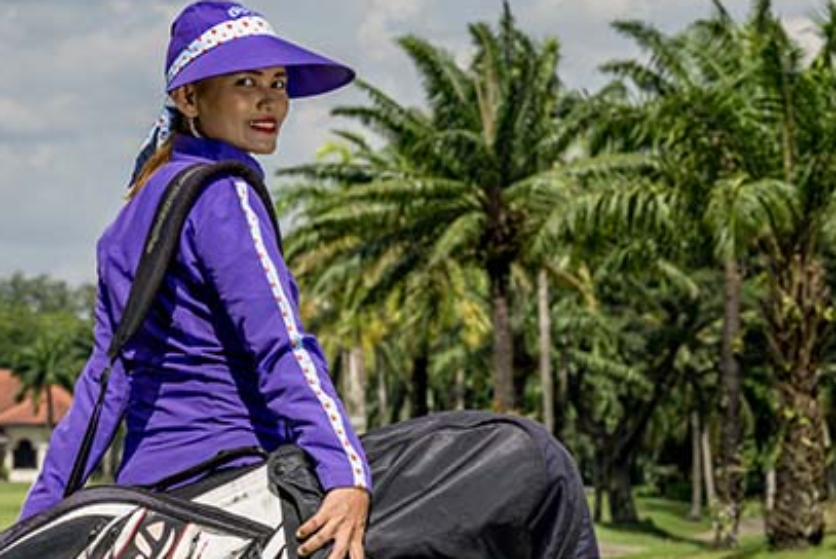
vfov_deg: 5.1
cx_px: -111
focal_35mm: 271
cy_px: 483
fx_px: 6297
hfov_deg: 7.5
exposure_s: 1/200
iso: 64
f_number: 10
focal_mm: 115
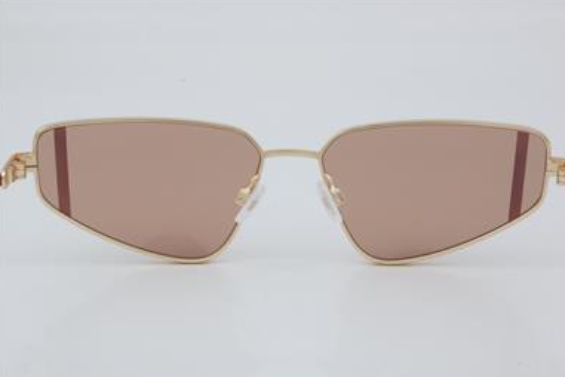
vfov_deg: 15.8
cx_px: 292
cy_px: 191
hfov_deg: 23.5
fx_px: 1358
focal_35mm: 87
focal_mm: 55
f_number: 32
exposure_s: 1/3
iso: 100
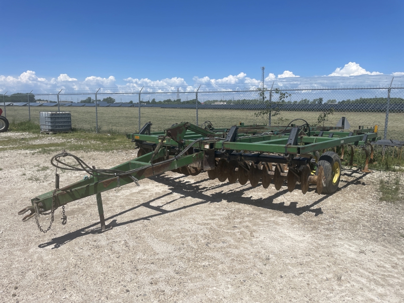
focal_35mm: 26
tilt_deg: -5.4
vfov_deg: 53.1
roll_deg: +0.3
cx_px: 202
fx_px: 303
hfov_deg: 67.3
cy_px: 152
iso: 32
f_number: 1.6
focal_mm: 4.2
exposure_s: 1/6494
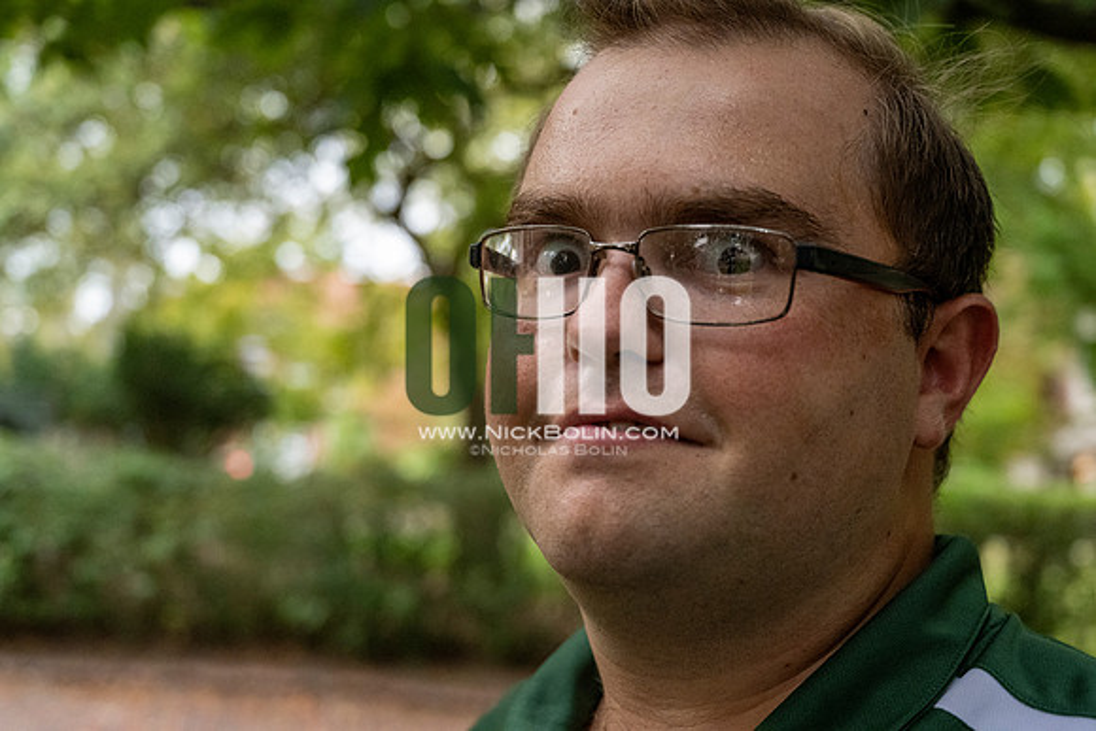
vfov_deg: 31.2
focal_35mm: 43
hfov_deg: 45.4
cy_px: 366
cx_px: 548
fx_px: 1309
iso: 4000
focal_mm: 43
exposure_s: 1/500
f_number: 4
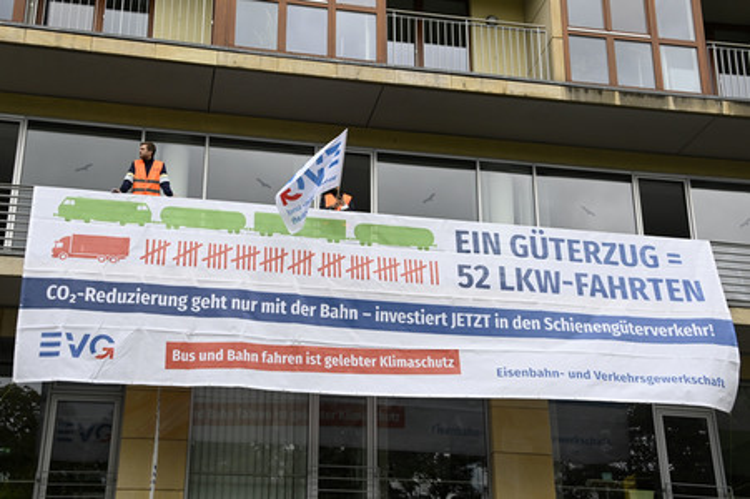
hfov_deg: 41.1
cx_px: 375
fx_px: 999
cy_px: 250
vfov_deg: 28.0
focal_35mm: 48
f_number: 5.6
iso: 1600
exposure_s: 1/800
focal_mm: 48
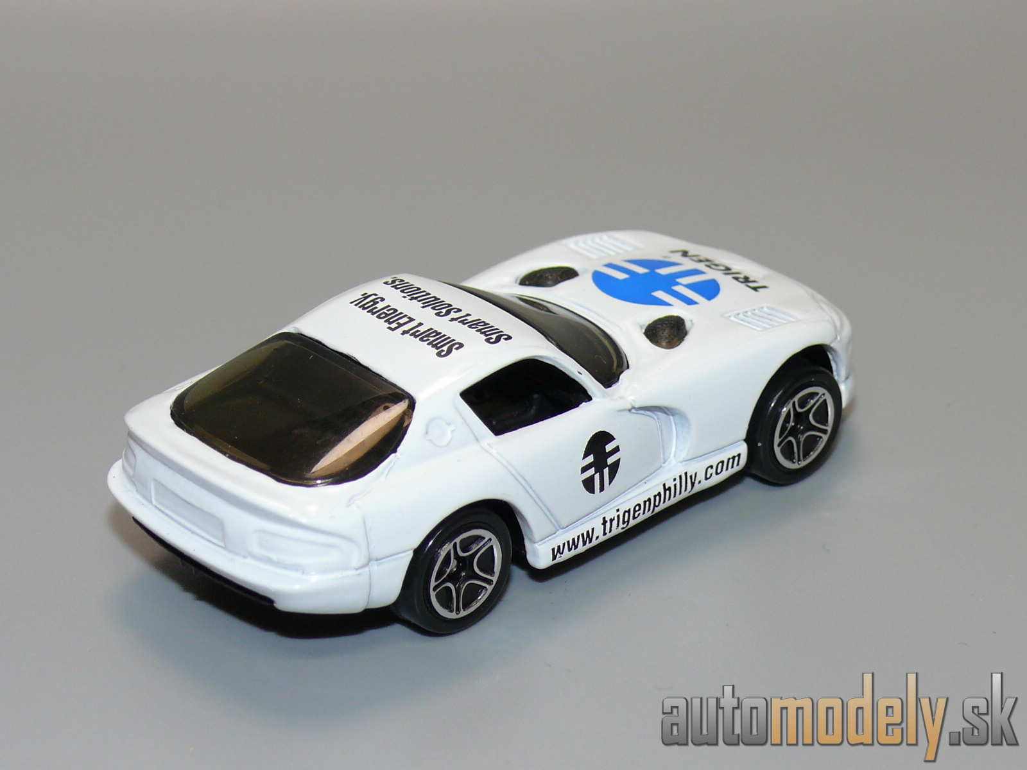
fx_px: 3026
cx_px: 514
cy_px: 385
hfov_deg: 19.3
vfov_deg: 14.5
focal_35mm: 102
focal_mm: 13.3
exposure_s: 1/30
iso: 100
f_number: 4
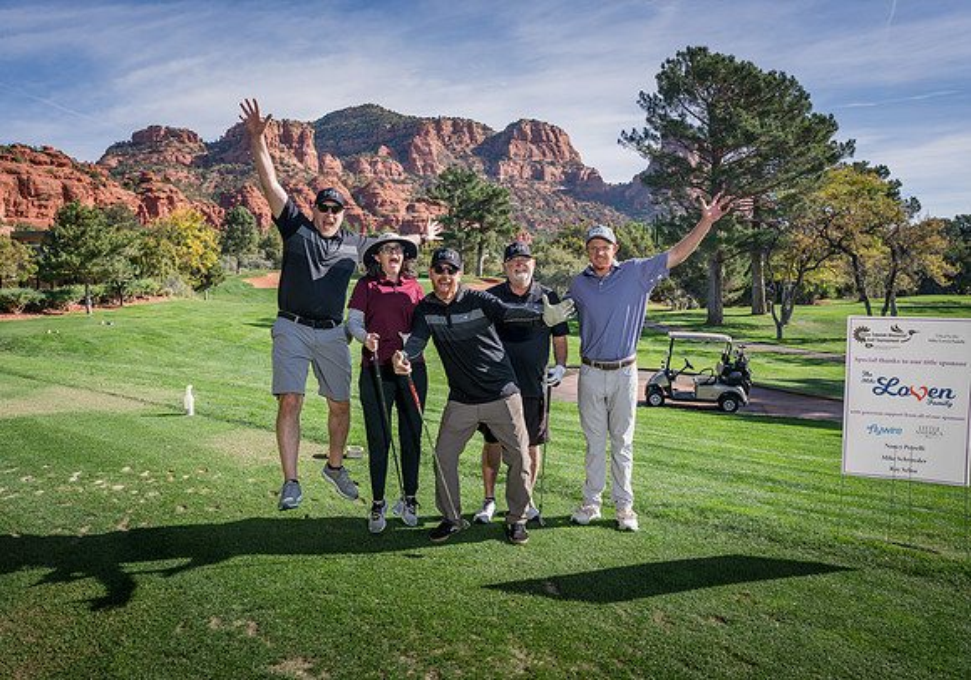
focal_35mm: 29
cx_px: 397
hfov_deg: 62.0
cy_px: 297
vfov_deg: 45.9
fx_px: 800
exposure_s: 1/1600
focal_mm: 25.1
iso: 250
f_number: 4.5
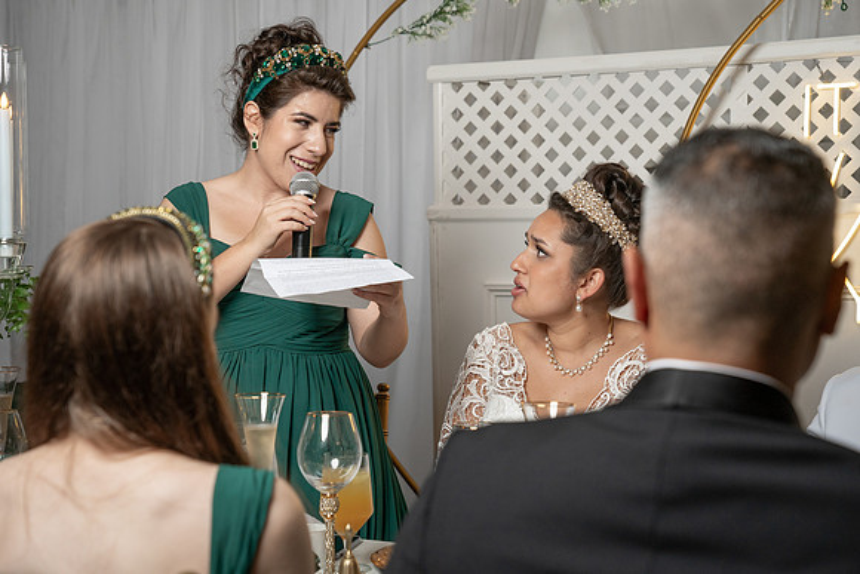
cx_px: 379
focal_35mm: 69
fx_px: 1651
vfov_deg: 19.7
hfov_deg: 29.2
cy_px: 287
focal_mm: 61
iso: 500
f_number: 4
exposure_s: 1/200
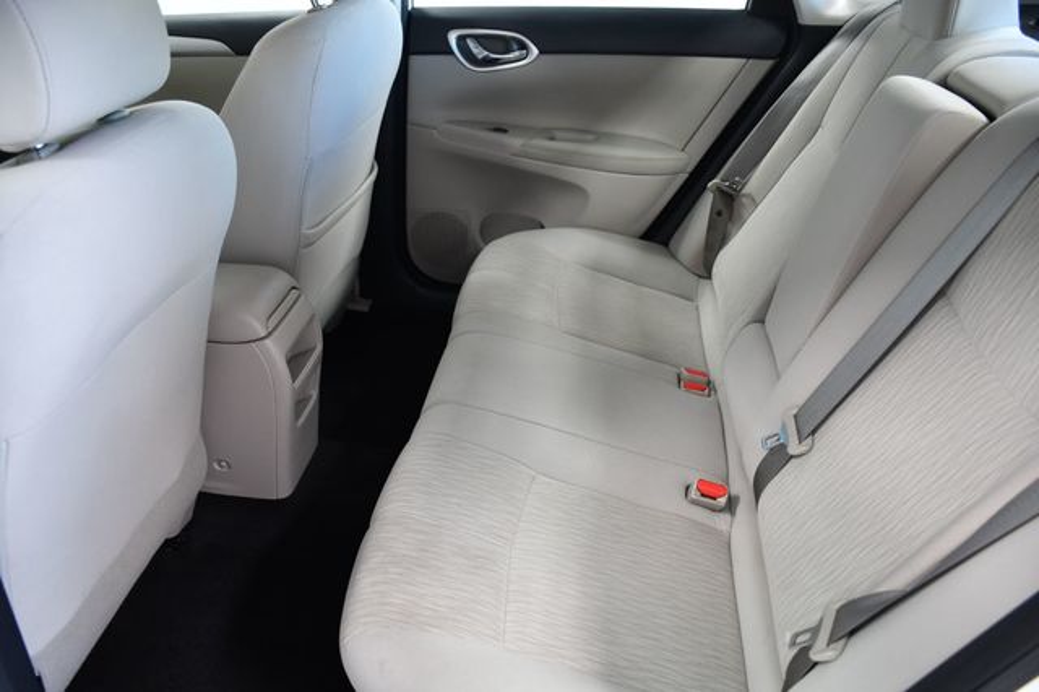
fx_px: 779
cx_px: 520
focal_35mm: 27
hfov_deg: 67.4
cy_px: 346
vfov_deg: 47.9
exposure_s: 1/60
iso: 400
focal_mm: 18
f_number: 3.5
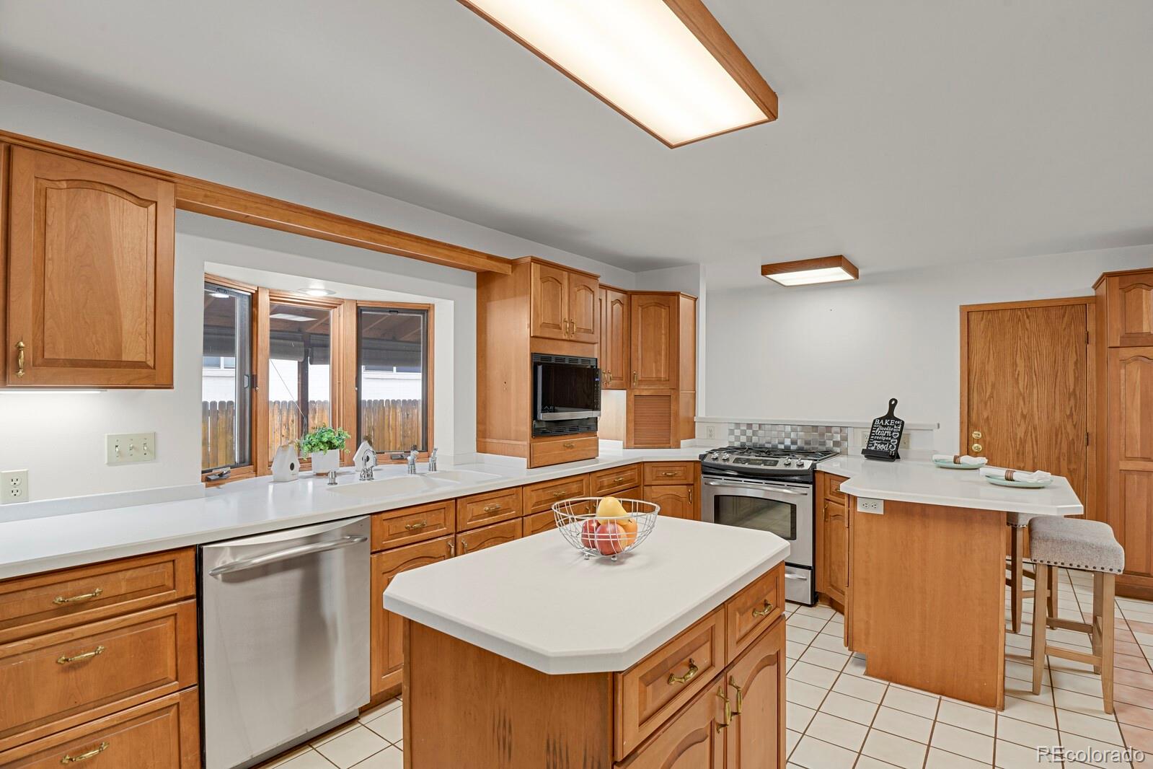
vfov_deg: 70.4
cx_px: 576
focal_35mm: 17
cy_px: 384
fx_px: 544
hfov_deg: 93.3
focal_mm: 17
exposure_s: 2.5
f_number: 8
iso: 250
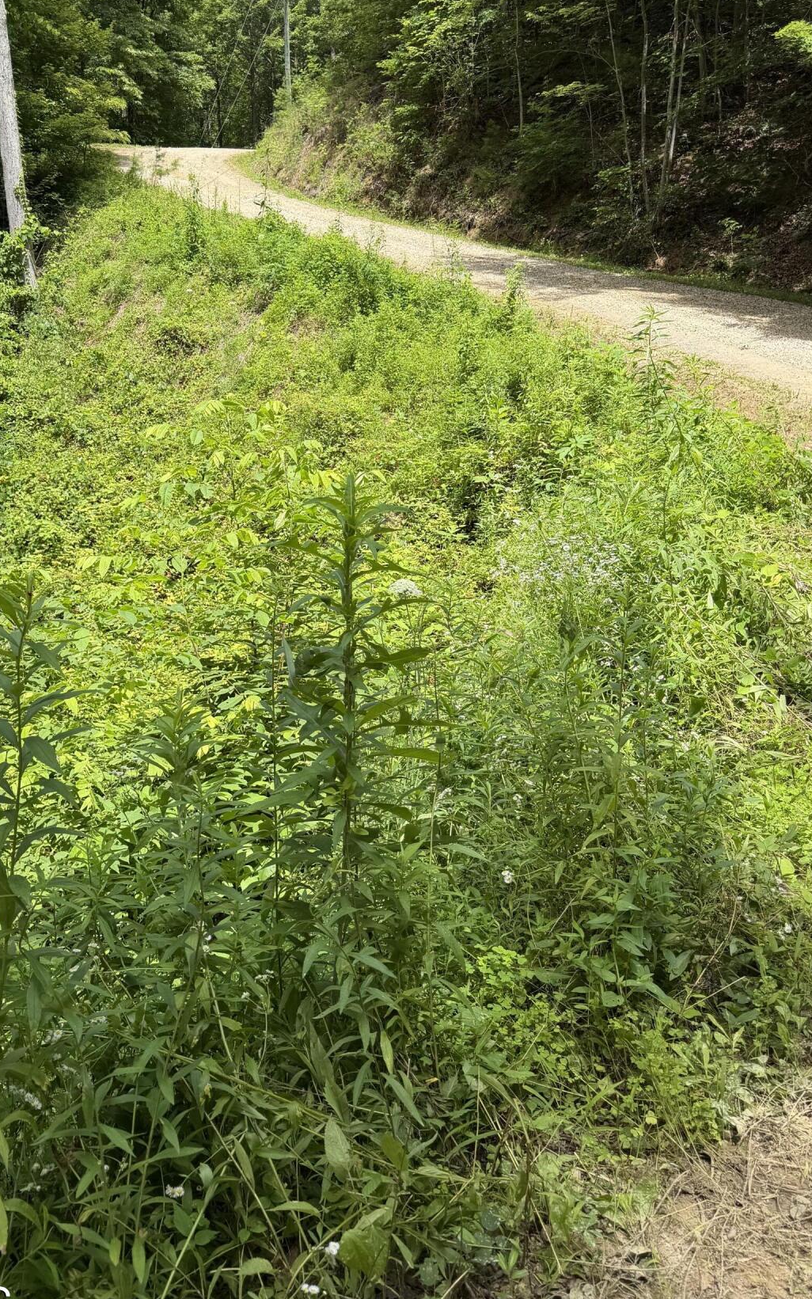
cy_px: 585
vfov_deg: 61.1
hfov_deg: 40.1
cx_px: 271
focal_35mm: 31
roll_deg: +4.4
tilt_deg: -13.7
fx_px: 1097
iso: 80
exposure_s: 1/1901
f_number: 1.78
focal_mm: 6.76
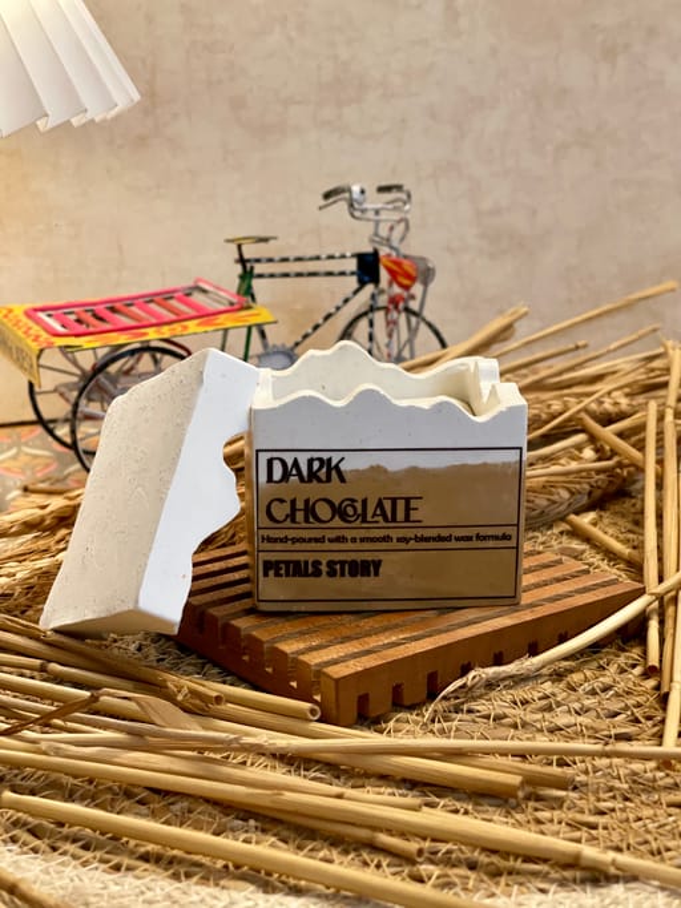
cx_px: 340
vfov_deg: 30.3
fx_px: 1679
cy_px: 454
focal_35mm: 64
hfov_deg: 22.9
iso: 160
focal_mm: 7.5
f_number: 2.2
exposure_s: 1/33
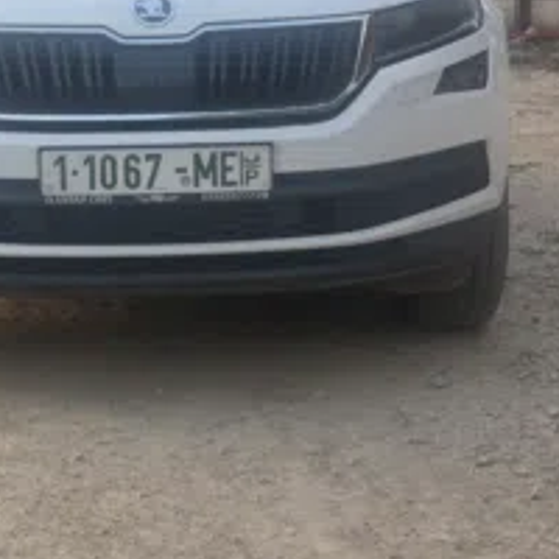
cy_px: 143
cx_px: 145
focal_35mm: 122
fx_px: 2229
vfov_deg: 14.2
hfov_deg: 14.2
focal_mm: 7.9
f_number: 2.4
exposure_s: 1/100
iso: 125
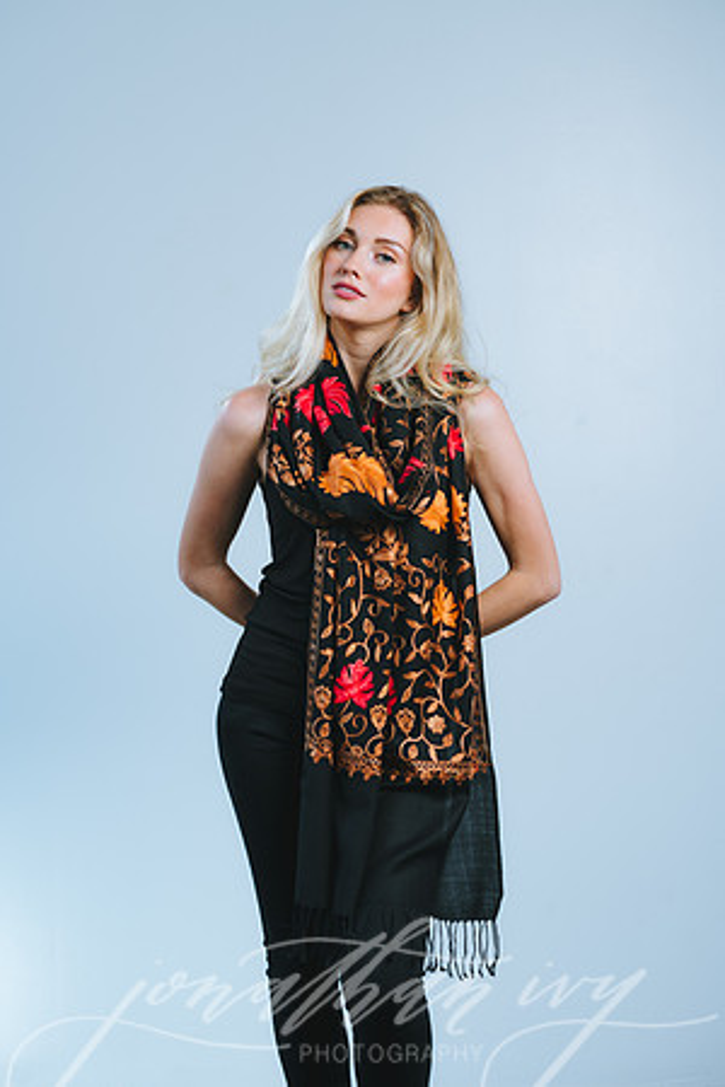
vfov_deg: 23.9
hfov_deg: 16.1
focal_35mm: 85
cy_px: 544
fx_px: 2568
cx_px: 362
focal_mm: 85
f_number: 4
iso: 100
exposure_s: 1/160
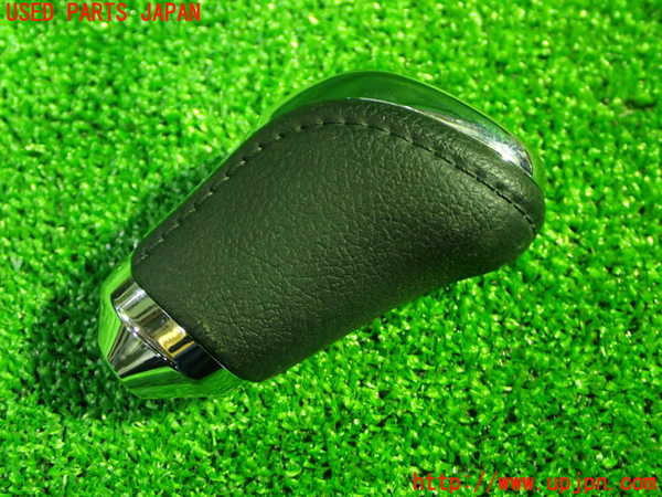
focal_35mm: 44
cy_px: 248
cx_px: 331
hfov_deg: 42.9
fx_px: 841
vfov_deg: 32.9
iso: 800
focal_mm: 7.84
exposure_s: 1/10
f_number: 2.9
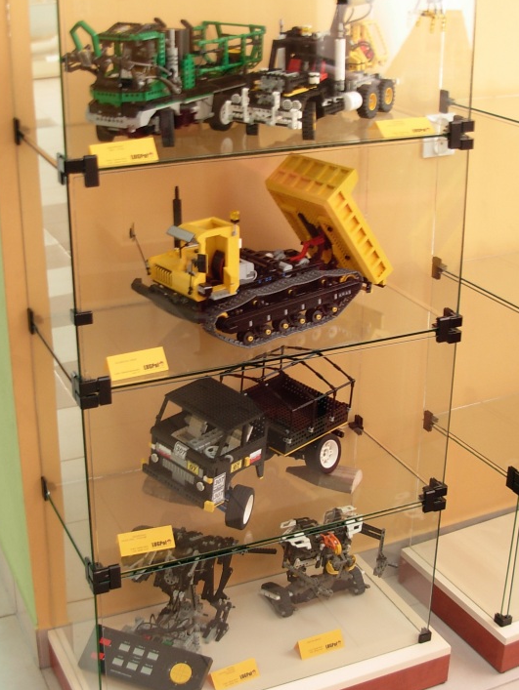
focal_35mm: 55
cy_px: 333
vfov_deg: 34.9
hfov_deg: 26.6
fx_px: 1098
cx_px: 224
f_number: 2.9
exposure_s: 1/4
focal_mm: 6.3
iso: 84
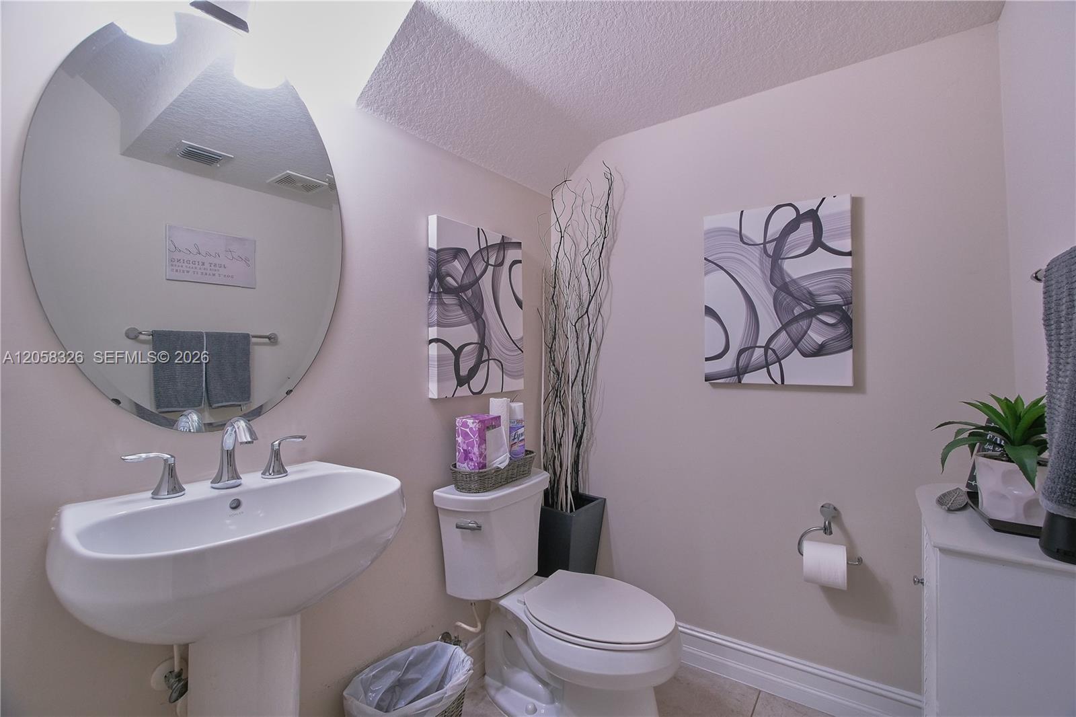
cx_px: 538
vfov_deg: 77.3
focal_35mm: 15
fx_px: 448
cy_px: 358
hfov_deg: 100.4
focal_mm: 10
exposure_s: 1/26
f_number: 7.1
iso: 640
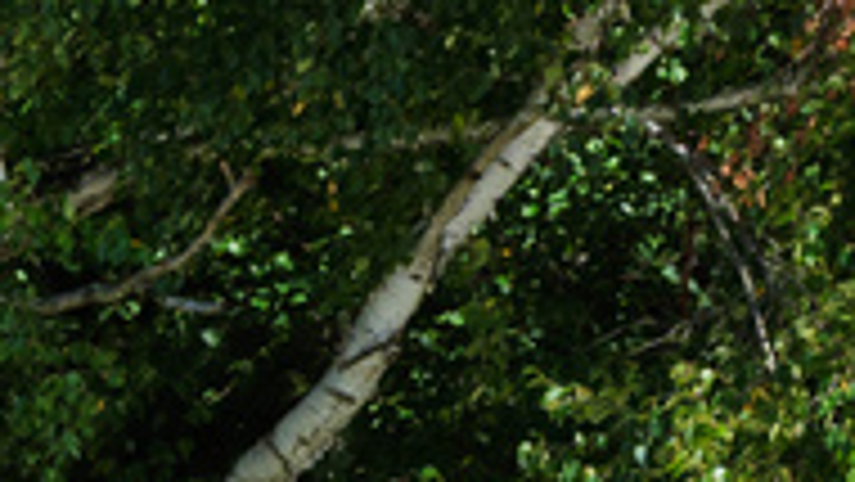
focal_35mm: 387
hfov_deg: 5.3
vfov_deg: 3.0
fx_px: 8776
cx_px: -1654
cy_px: 1890
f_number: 8
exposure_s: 1/320
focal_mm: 54.6
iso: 250
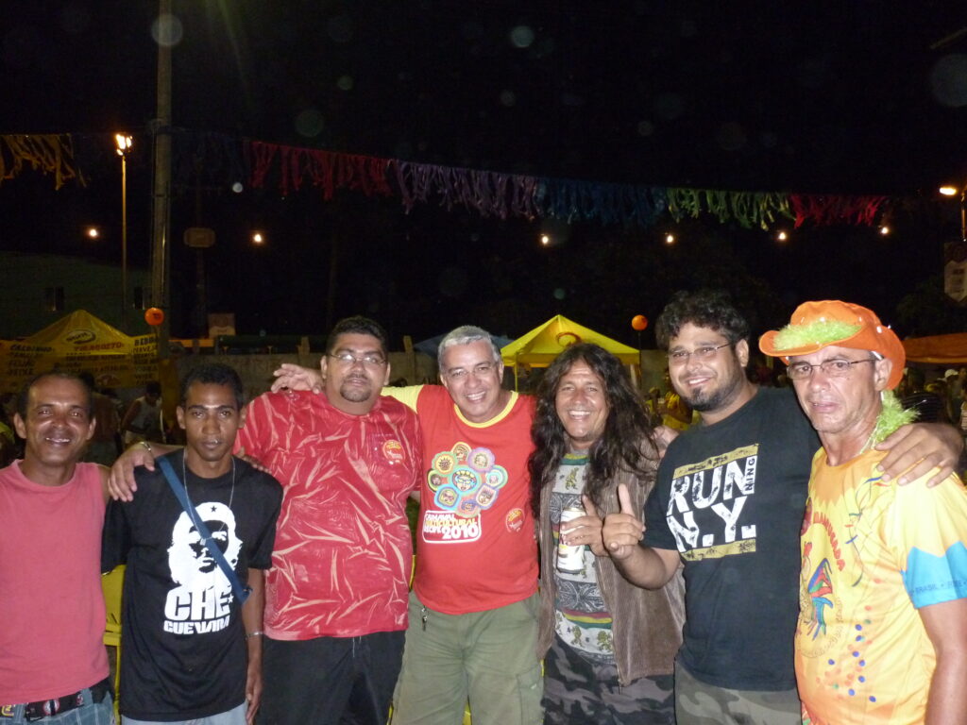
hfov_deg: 55.4
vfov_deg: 42.9
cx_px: 484
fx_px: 922
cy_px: 362
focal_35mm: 33
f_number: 2.8
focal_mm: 5.5
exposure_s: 1/60
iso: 500
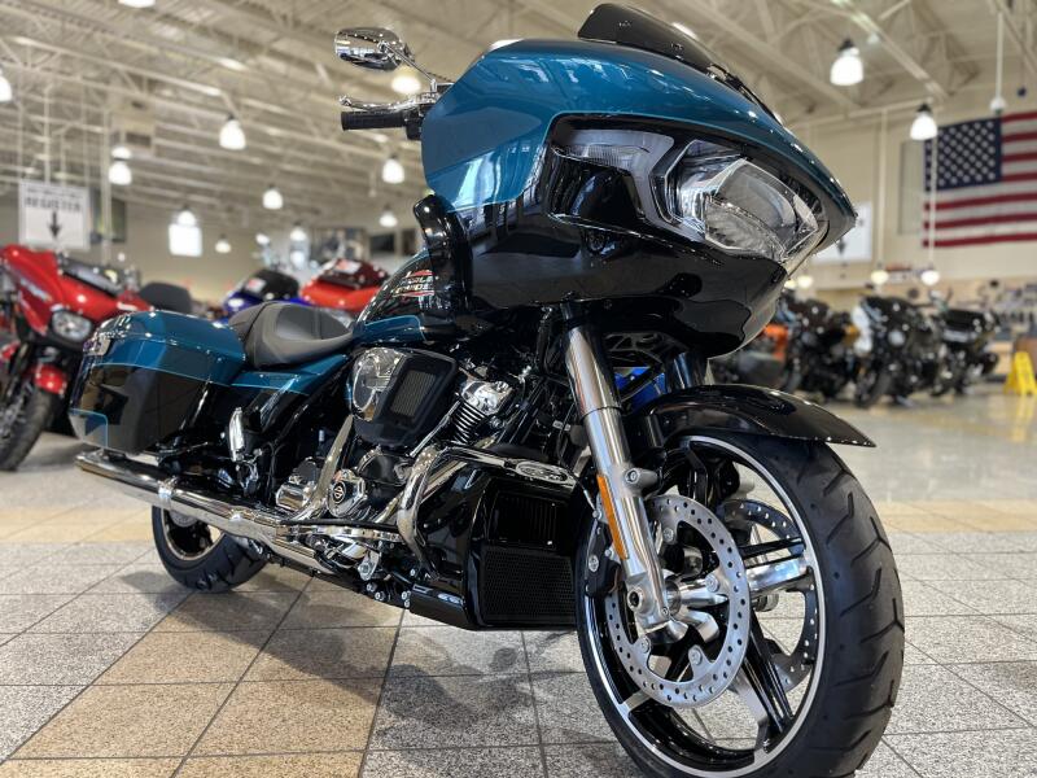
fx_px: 779
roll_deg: +0.0
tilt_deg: -2.9
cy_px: 389
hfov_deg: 67.3
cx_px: 518
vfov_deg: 53.1
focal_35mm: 26
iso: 160
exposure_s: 1/60
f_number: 1.6
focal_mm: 5.1
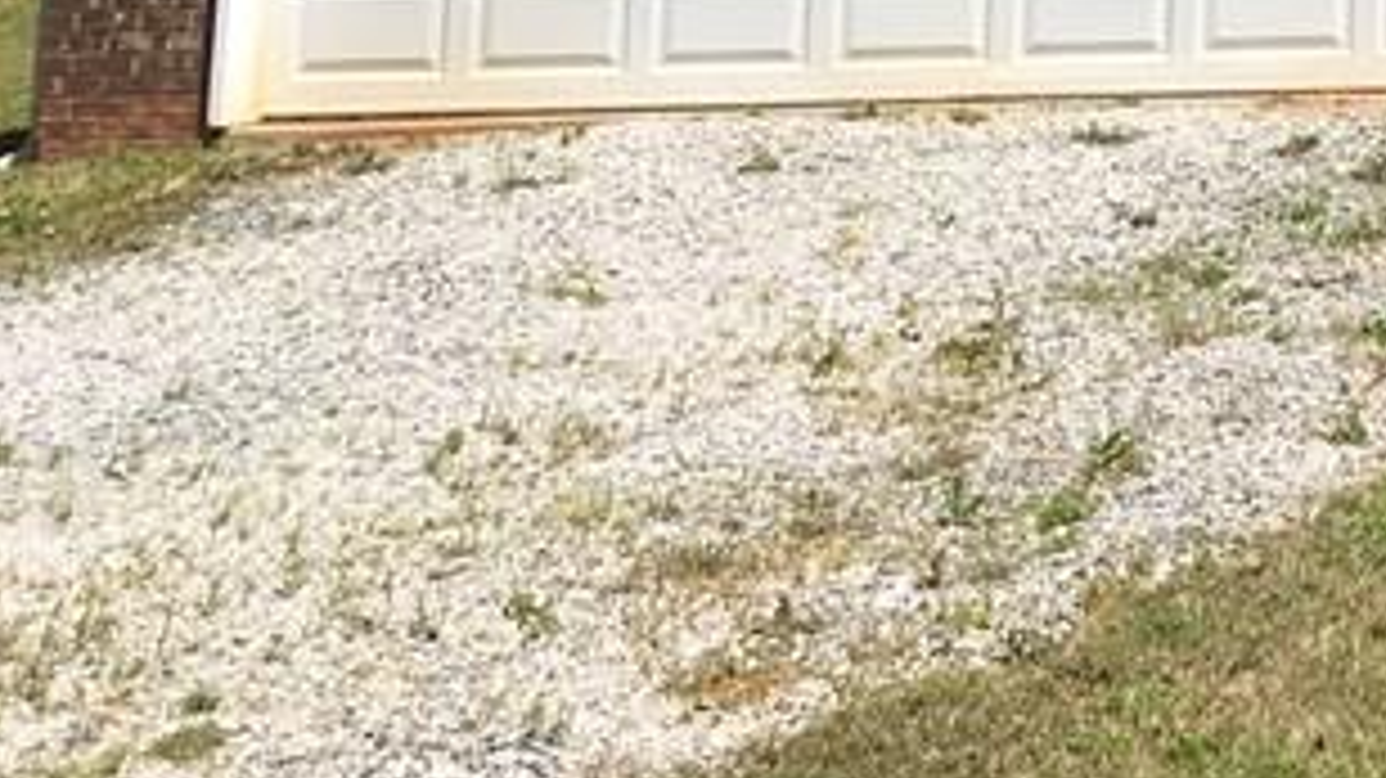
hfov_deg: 17.7
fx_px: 3858
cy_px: -922
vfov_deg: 10.3
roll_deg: +0.4
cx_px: 2214
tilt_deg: +11.3
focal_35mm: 105
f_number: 2.2
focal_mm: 4.15
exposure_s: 1/1570
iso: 25
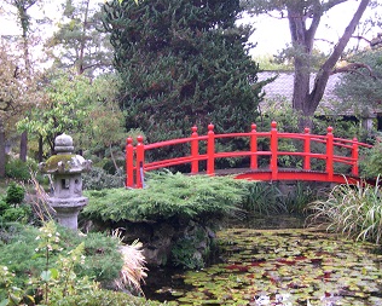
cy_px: 156
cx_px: 195
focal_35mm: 41
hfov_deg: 44.8
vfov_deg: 36.5
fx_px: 464
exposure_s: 1/46.8
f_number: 2.8
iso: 100
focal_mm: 8
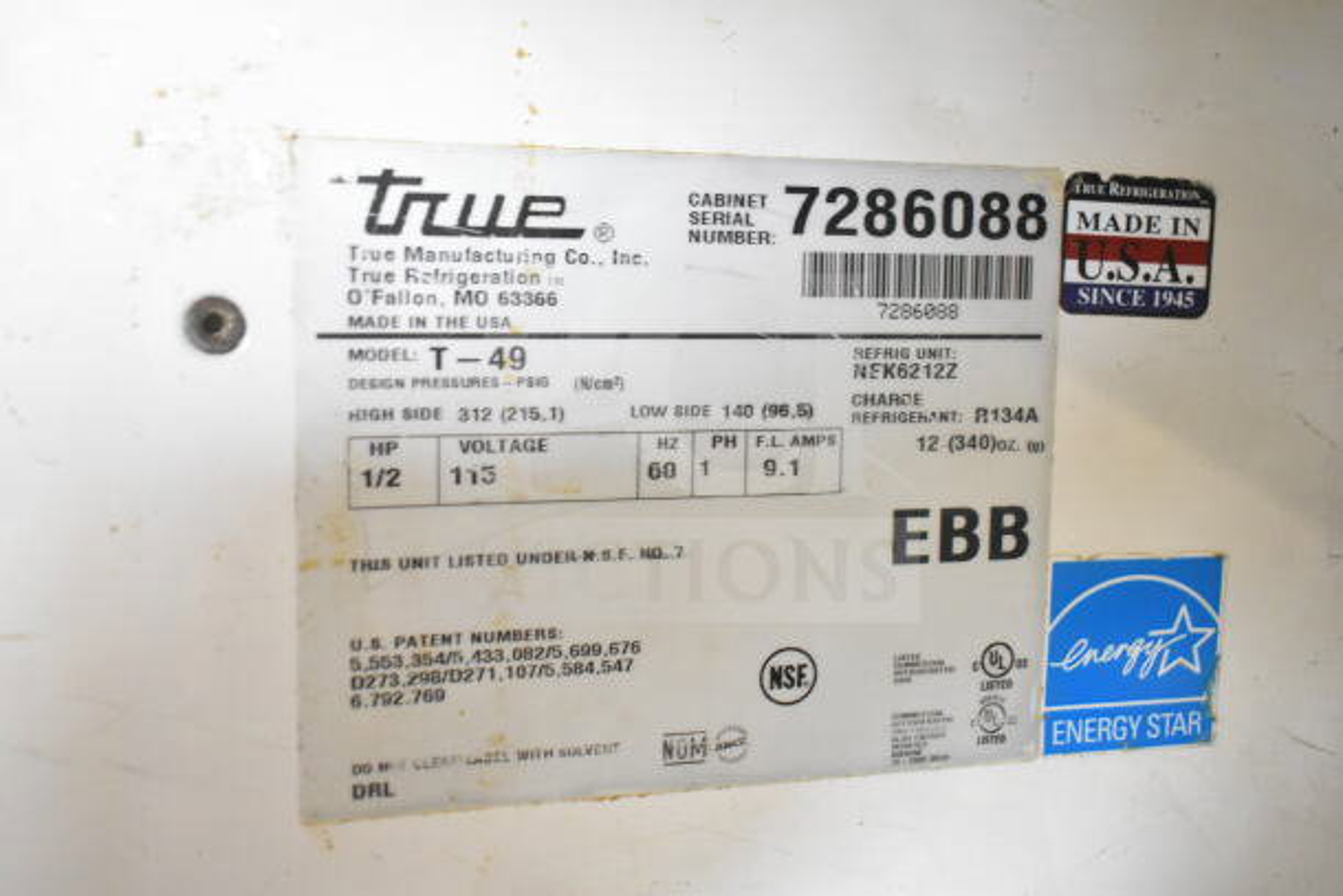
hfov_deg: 46.4
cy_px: 448
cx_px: 672
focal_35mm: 42
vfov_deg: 31.9
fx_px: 1567
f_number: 4.2
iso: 4500
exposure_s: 1/50
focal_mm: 28
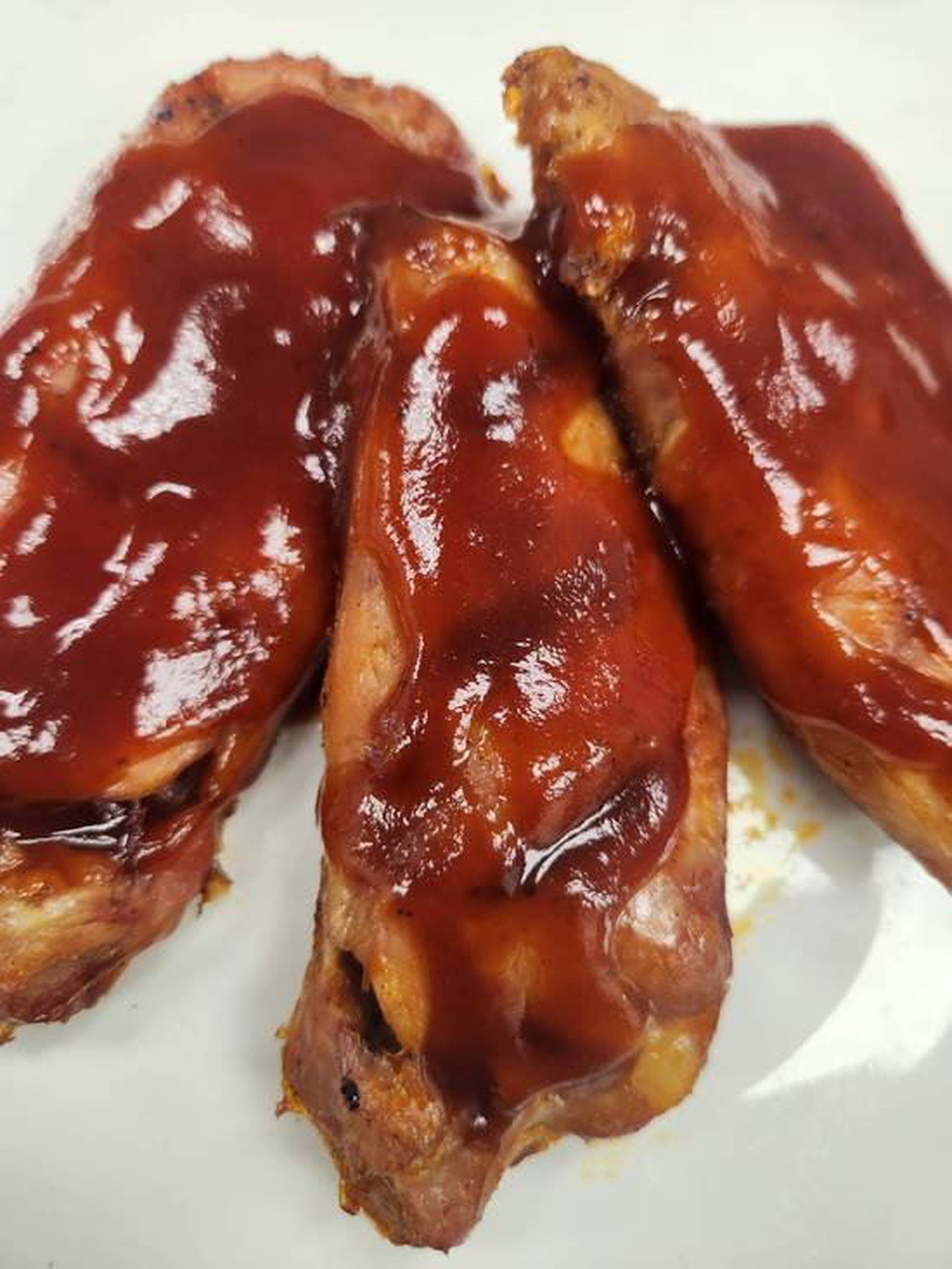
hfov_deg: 58.9
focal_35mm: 23
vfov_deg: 73.9
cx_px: 476
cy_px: 634
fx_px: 843
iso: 160
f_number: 1.8
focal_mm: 5.4
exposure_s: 1/120
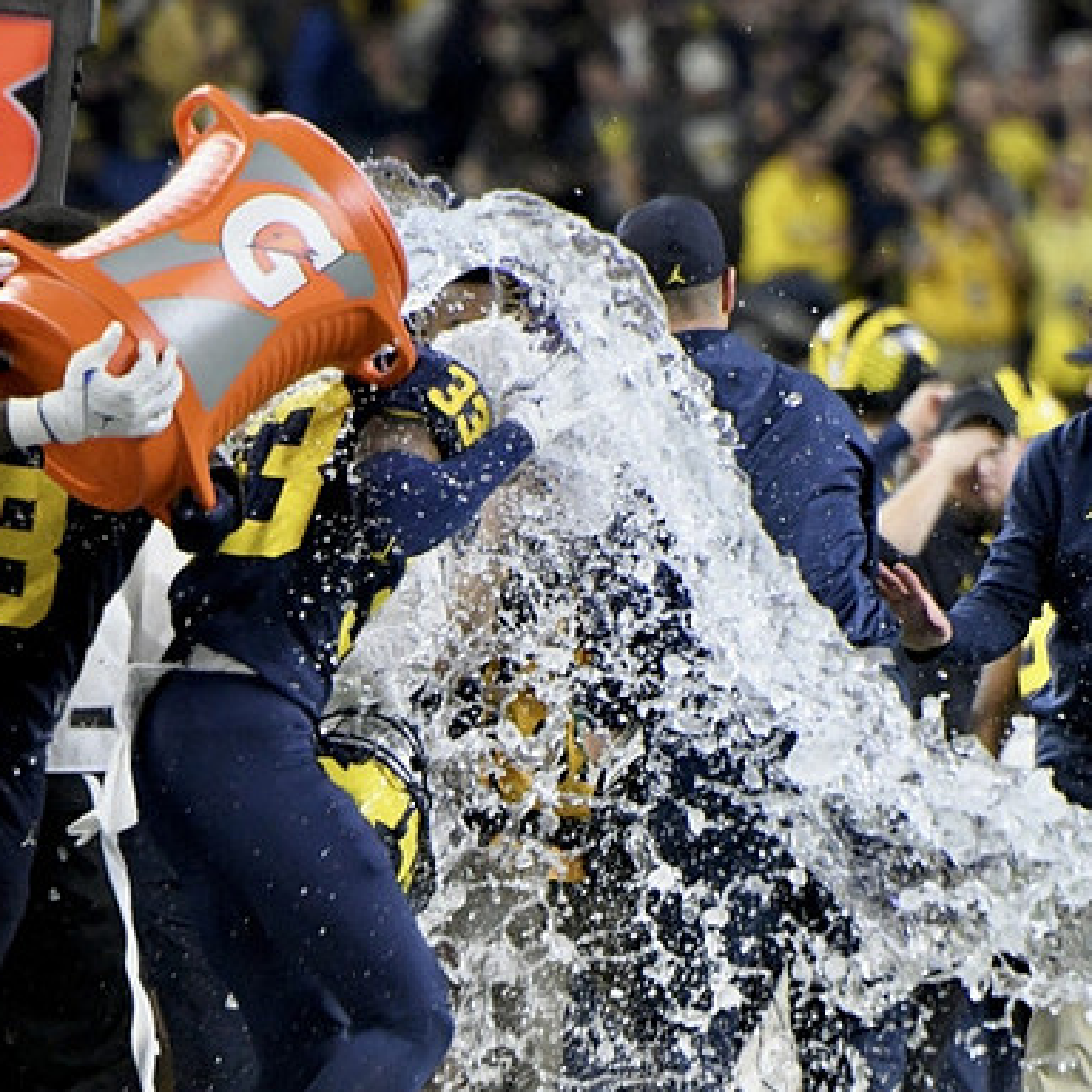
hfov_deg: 2.3
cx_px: 805
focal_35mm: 770
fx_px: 27482
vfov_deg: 2.3
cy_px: 546
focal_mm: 400
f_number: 5.6
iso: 6400
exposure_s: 1/640
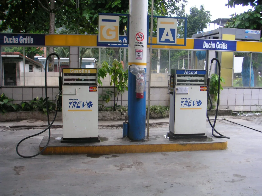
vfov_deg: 37.7
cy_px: 98
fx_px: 288
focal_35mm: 38
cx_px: 131
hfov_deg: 49.0
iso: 50
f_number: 2.8
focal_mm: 6
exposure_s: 1/180
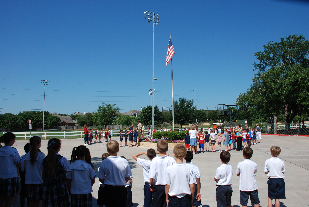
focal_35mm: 30
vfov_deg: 43.7
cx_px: 154
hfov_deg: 61.9
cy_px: 104
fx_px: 258
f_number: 8
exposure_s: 1/250
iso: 100
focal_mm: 20
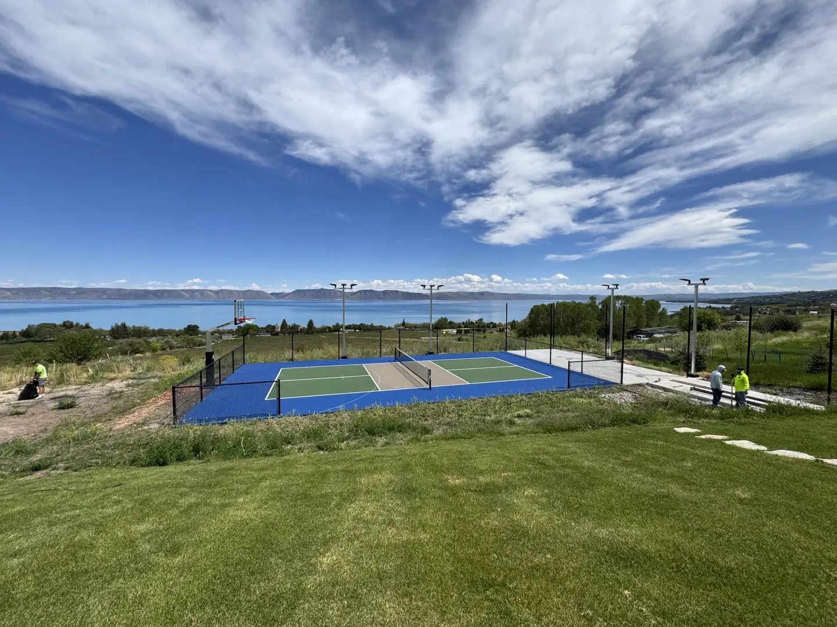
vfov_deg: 85.7
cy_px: 314
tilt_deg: -2.9
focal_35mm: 14
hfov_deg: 102.1
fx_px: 339
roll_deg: +0.0
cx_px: 418
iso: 50
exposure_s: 1/2985
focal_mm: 2.22
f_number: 2.2
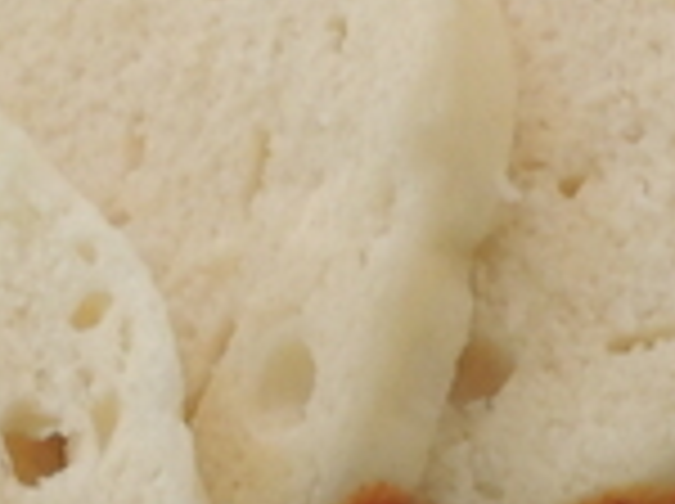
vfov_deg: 8.5
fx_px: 3193
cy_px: 1062
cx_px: 176
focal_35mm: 164
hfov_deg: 12.0
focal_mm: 4.3
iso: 360
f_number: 2.8
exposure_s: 1/30
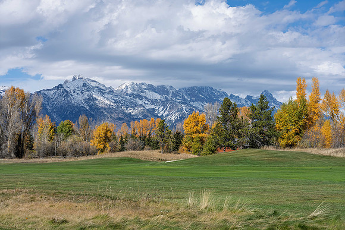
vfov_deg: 19.5
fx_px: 671
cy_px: 115
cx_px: 172
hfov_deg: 28.8
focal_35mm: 70
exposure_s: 1/1000
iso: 400
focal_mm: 70
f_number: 13
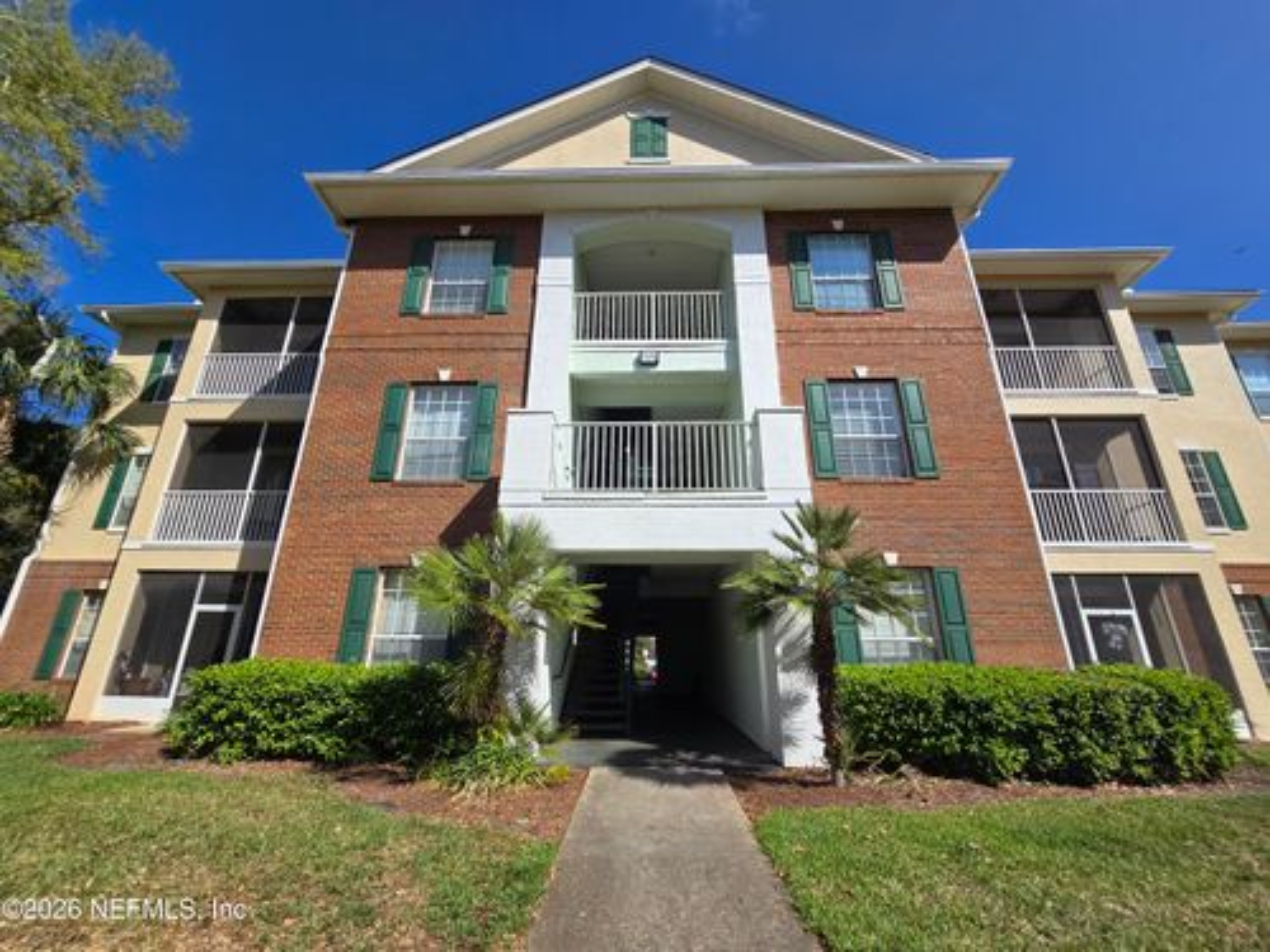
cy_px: 476
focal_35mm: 13
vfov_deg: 89.9
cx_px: 635
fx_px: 477
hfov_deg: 106.2
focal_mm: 2.2
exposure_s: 1/2693
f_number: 2.2
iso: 50
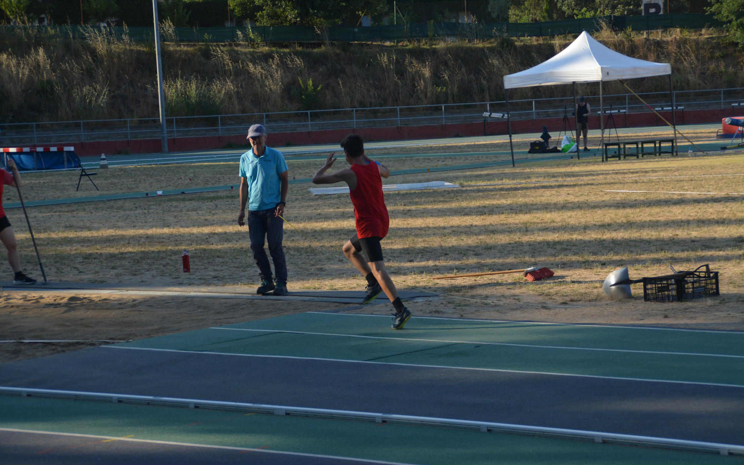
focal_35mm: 108
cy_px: 219
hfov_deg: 19.3
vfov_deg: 12.1
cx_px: 369
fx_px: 2190
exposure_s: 1/1250
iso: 400
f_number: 5.6
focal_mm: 70
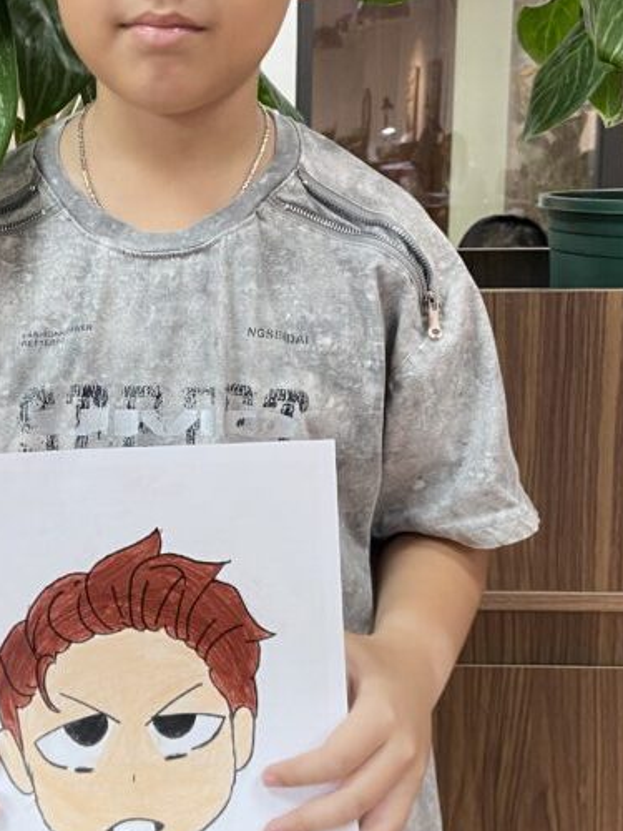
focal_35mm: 52
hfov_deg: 27.5
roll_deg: +0.1
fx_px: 1248
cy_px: 347
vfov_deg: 36.7
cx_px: 135
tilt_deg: -8.0
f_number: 1.8
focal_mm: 4.25
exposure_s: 1/50
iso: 100
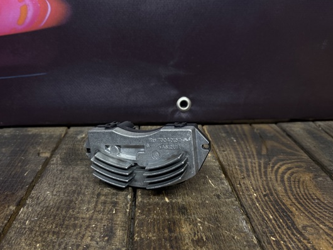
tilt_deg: -19.0
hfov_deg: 61.5
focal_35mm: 29
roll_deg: +1.0
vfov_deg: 48.2
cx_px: 148
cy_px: 120
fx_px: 279
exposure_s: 1/74
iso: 200
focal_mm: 6.76
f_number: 1.78
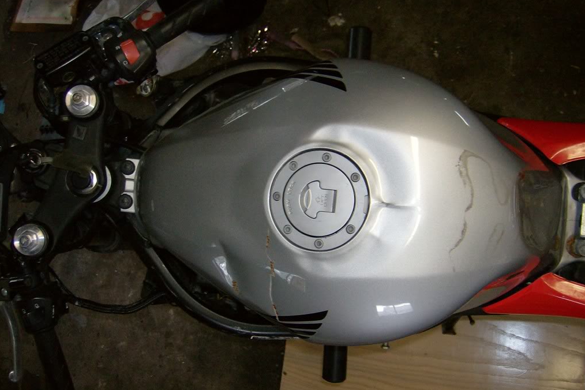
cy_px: 192
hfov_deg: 50.7
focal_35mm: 38
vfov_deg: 35.1
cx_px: 294
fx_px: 617
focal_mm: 6
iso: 200
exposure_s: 1/60
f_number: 2.8
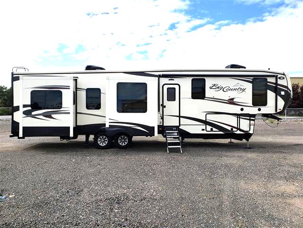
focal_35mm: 26
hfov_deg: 67.3
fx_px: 228
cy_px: 114
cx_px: 152
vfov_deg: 53.1
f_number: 2.4
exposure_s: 1/1759
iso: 50
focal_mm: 4.3
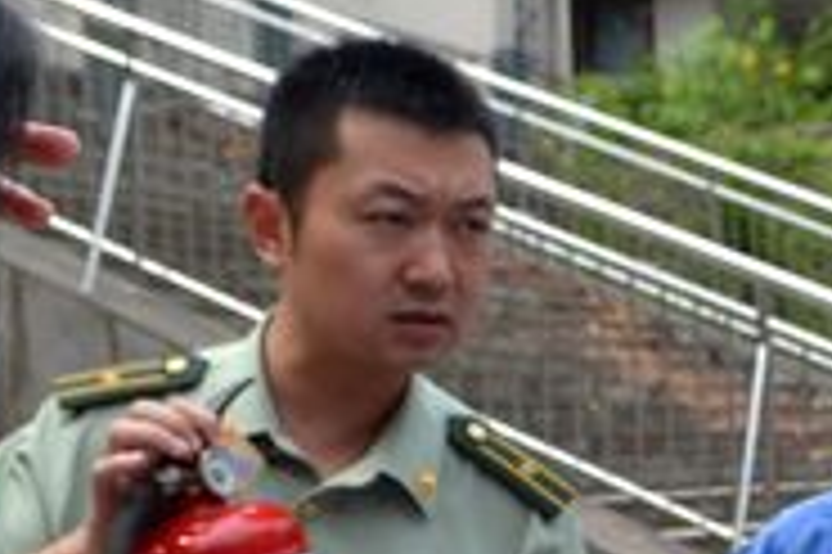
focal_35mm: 81
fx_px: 1870
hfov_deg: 24.3
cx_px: 769
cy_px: 547
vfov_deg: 16.5
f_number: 7.1
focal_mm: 20
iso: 100
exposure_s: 1/200
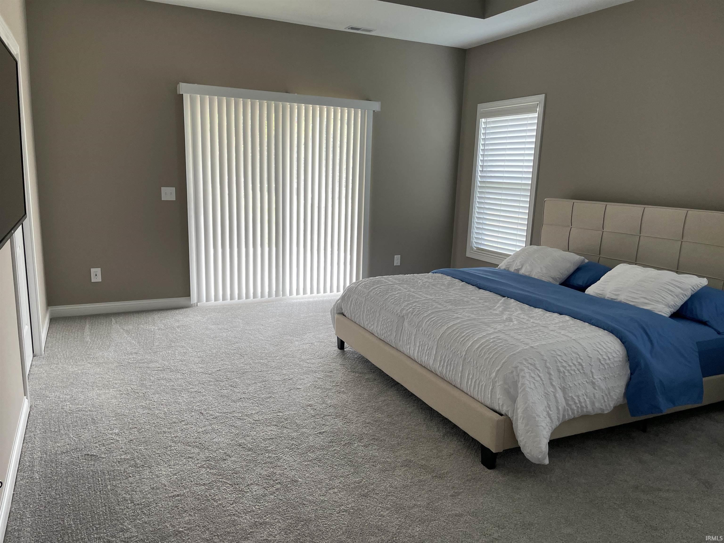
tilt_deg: -10.2
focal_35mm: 26
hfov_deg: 67.3
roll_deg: -2.0
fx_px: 544
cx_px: 362
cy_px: 272
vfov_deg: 53.1
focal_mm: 4.2
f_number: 1.6
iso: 100
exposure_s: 1/120
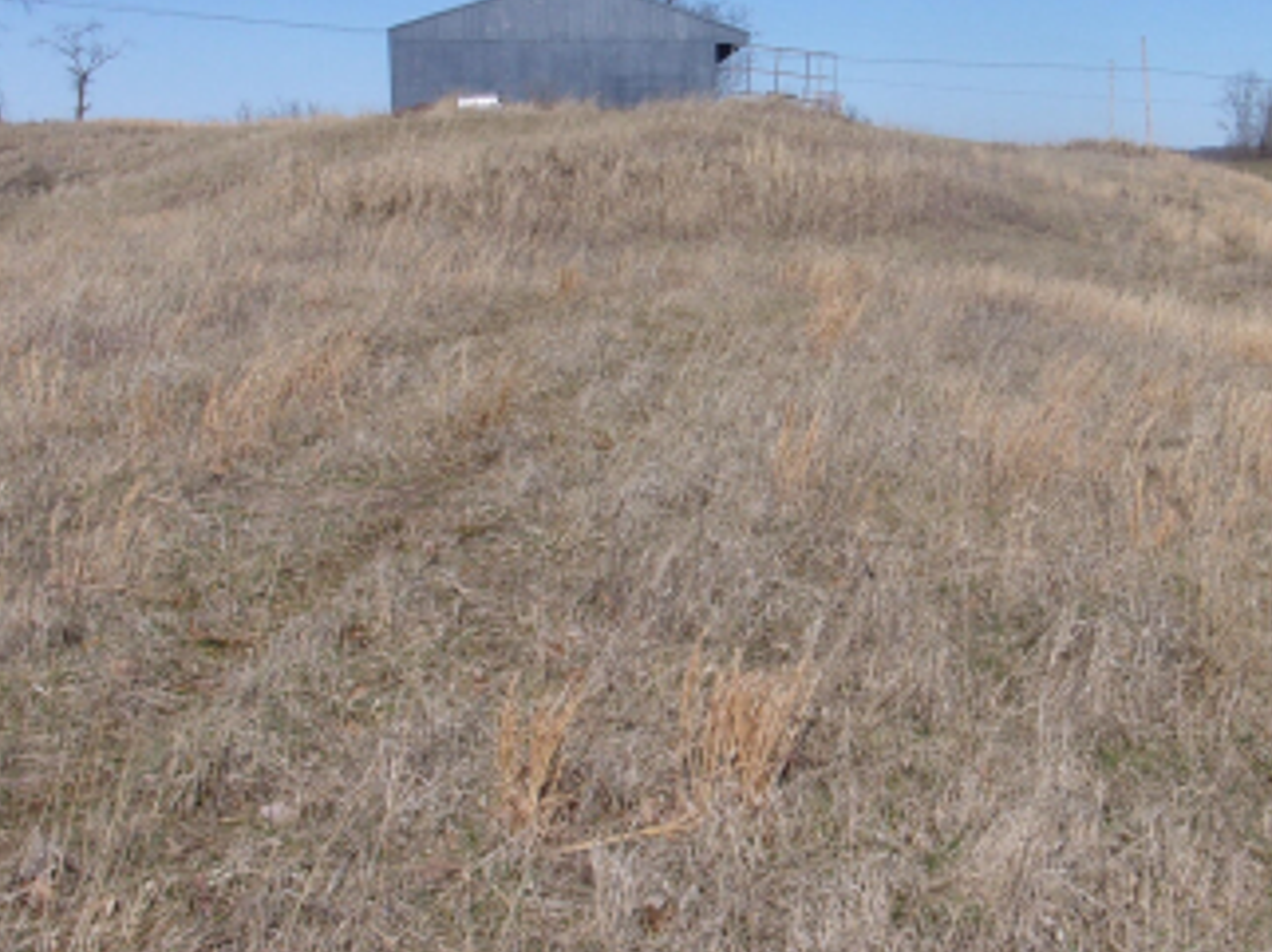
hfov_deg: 32.0
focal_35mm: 58
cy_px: 383
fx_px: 2130
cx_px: 1092
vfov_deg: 25.2
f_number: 10.8
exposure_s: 1/160
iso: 80
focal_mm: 5.1
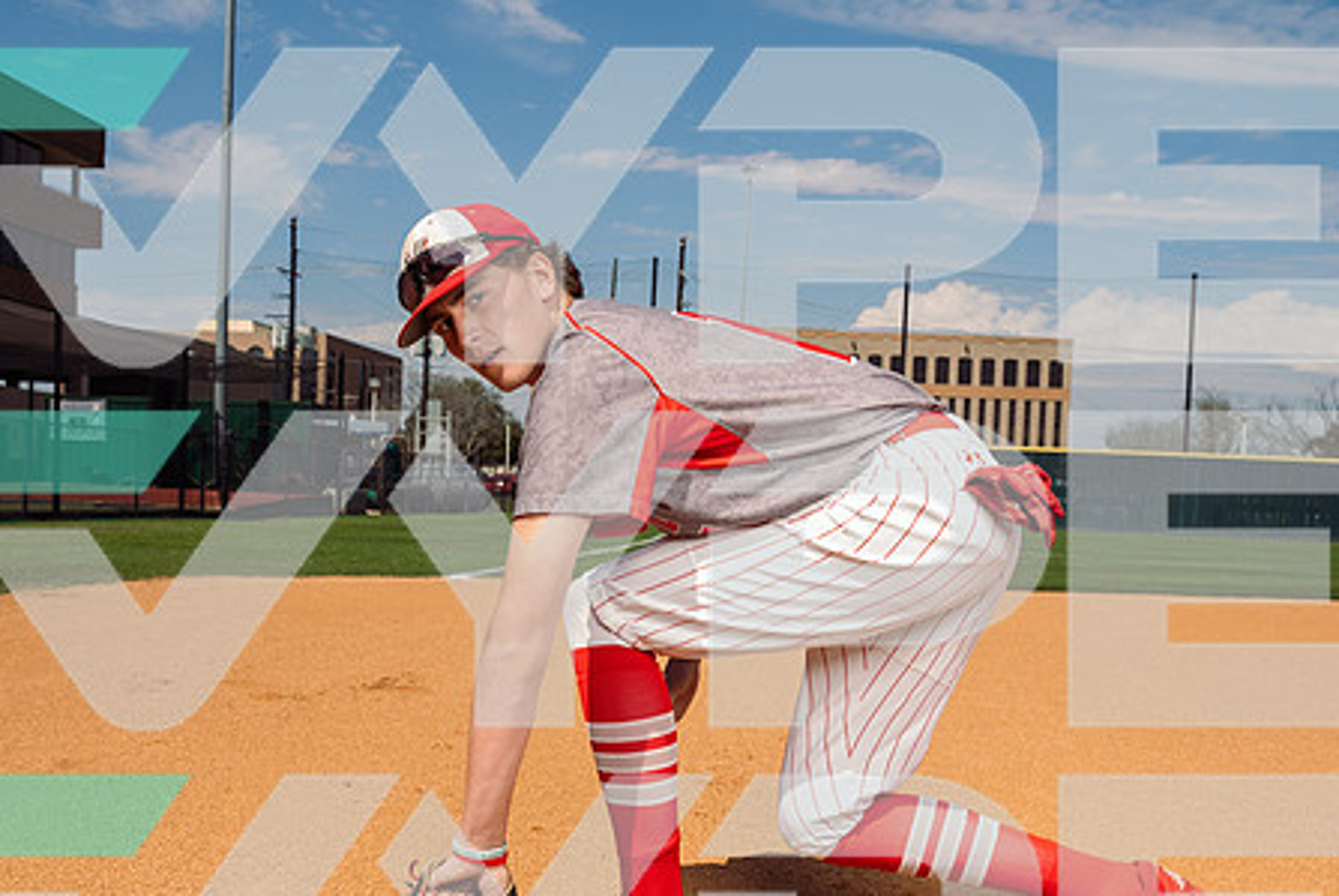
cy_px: 571
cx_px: 650
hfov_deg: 54.4
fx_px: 1303
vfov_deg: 37.7
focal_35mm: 35
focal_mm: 27
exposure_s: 1/250
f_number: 7.1
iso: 64
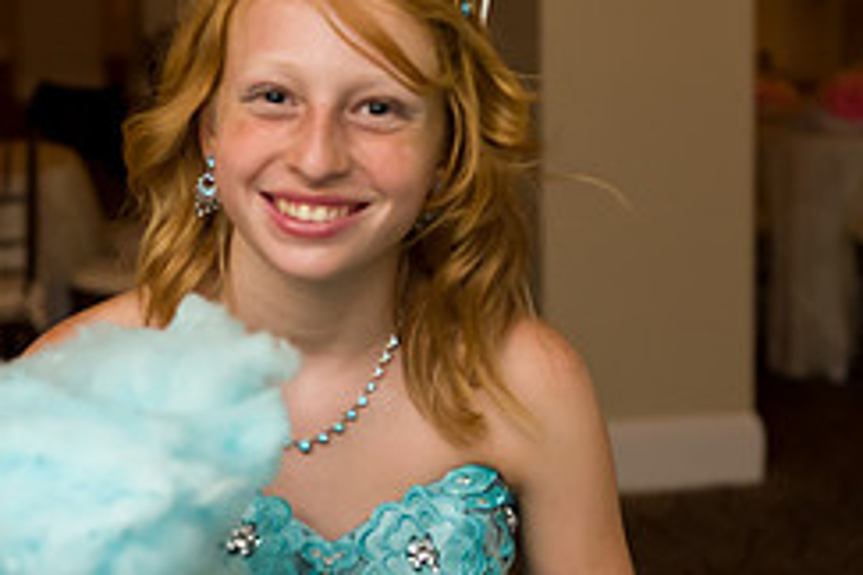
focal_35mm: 105
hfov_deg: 19.4
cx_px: 316
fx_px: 2517
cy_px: 163
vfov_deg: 13.0
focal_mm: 44
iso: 1600
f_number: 3.2
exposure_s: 1/125
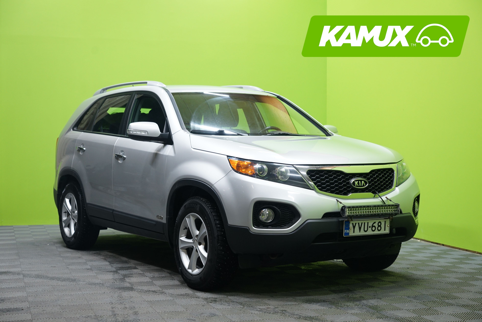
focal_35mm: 57
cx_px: 241
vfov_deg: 23.8
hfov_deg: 35.1
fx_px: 763
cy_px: 161
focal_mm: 57
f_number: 5
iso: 800
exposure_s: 1/25
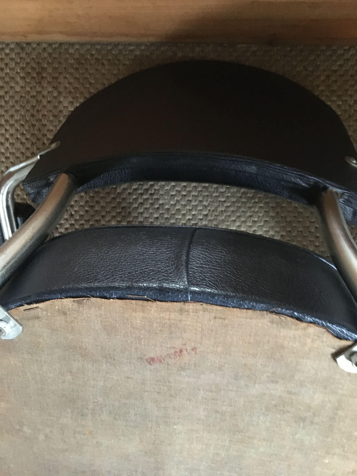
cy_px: 238
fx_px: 399
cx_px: 178
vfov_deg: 61.7
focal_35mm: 29
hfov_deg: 48.2
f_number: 2.2
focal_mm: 4.15
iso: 800
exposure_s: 1/17
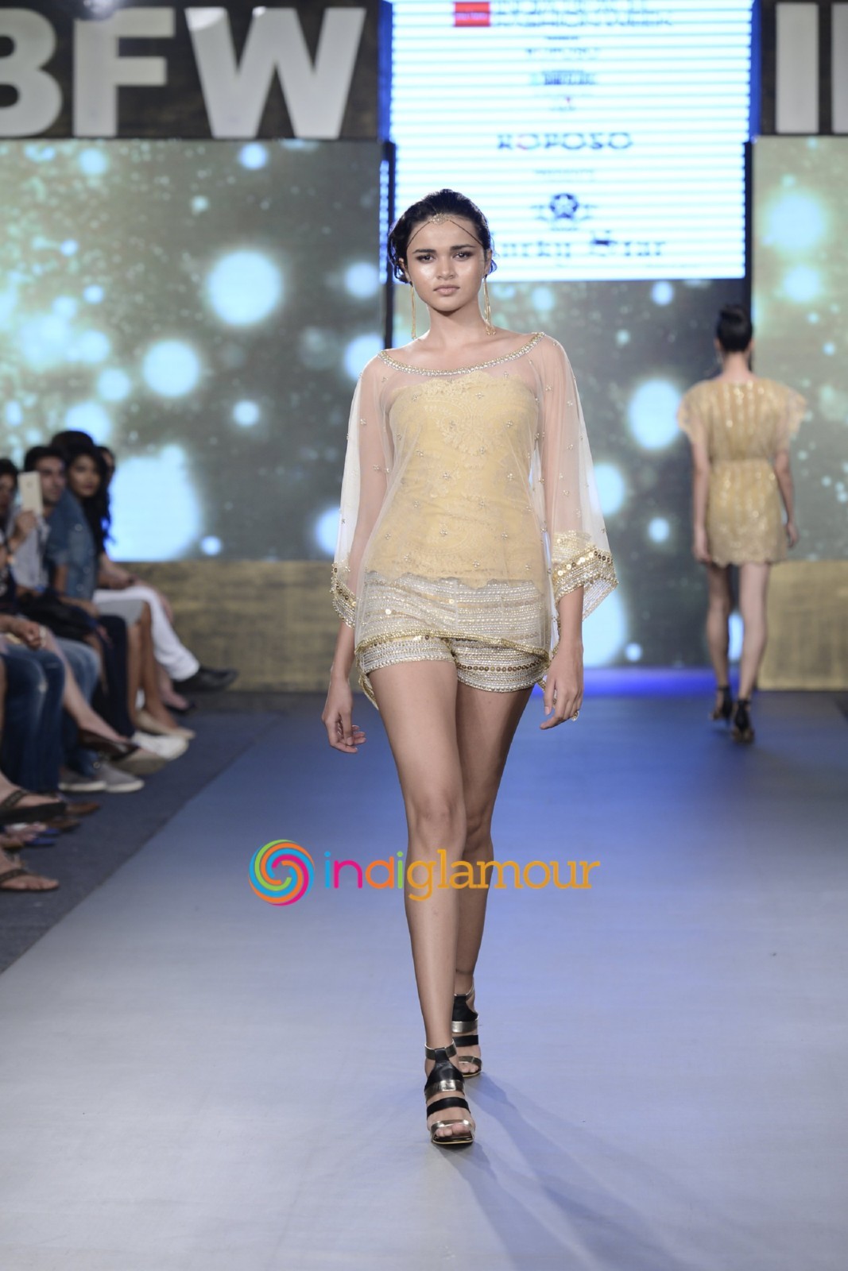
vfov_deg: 17.6
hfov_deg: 11.8
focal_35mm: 116
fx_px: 4097
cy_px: 636
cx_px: 424
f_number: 4.5
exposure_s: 1/250
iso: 800
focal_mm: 116
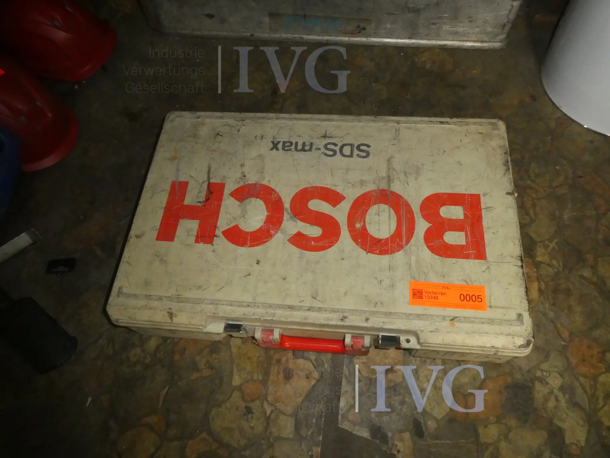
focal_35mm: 24
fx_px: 423
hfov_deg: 71.6
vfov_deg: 56.8
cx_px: 305
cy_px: 229
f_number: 3.3
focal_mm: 4.3
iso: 800
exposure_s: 1/125
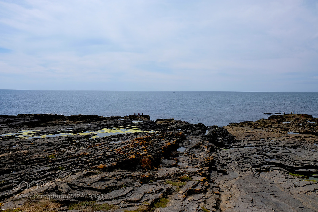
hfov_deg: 67.4
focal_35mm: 27
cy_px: 106
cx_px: 159
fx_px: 238
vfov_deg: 47.9
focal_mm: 18
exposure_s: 1/500
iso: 200
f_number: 10
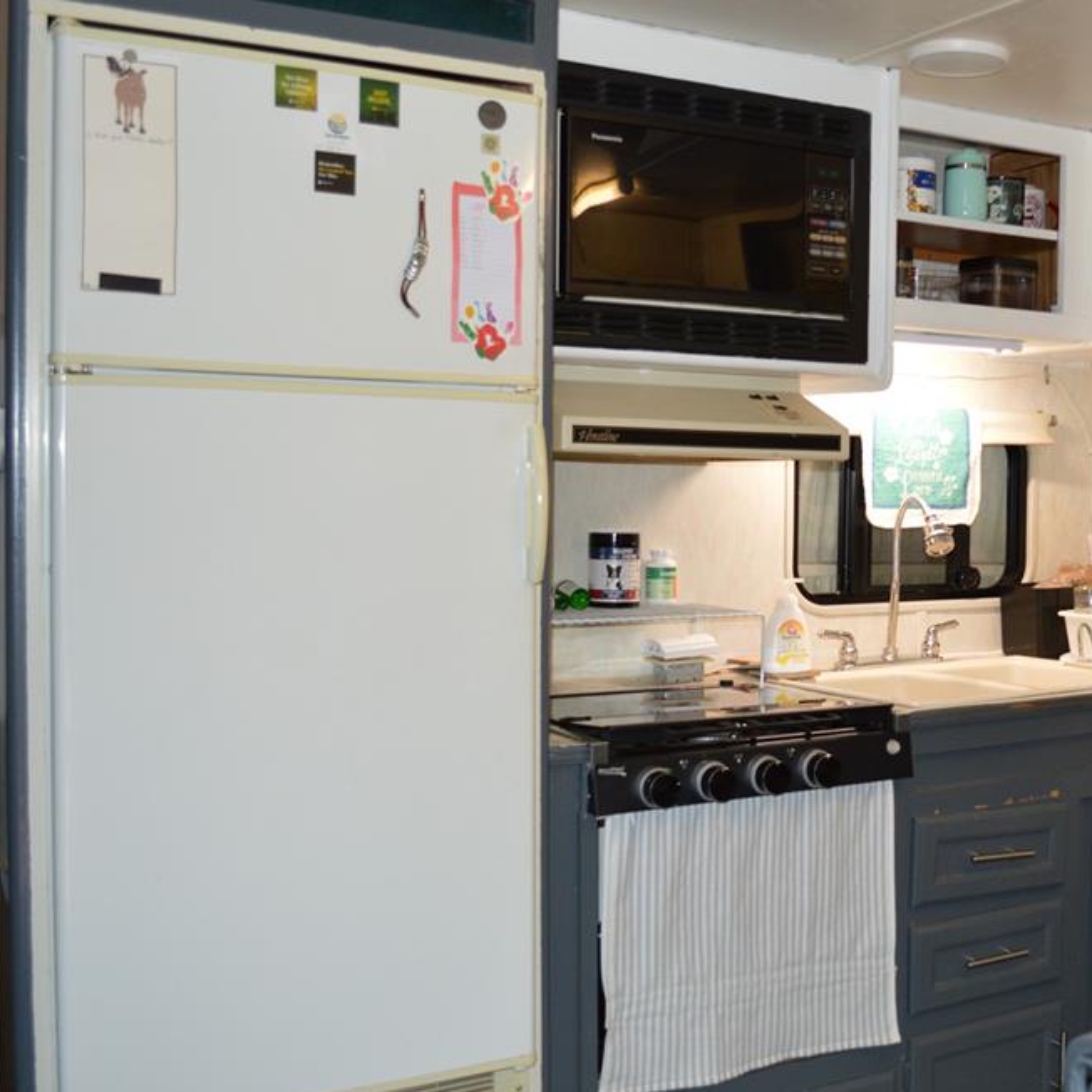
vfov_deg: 38.3
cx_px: 854
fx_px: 1570
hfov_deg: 37.2
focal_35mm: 44
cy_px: 543
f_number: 3.8
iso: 720
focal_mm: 22
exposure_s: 1/60
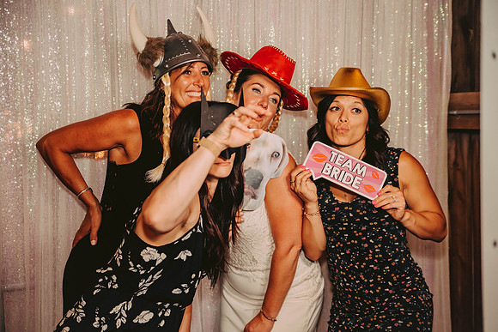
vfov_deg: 22.6
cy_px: 166
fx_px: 830
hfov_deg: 33.4
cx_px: 249
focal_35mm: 60
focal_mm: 60
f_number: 2.8
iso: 1250
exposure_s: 1/125
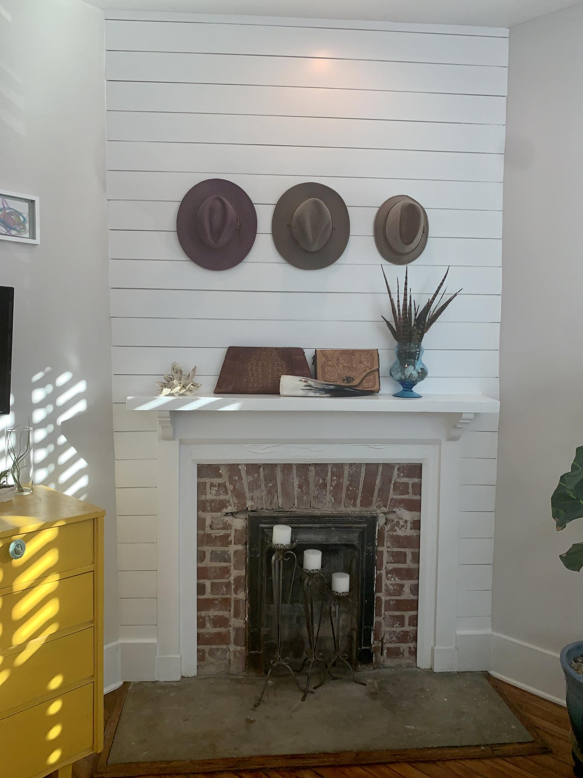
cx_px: 292
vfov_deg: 67.3
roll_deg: -0.6
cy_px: 389
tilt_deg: -3.0
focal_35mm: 26
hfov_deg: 53.1
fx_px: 584
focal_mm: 4.25
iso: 25
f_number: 1.8
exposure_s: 1/293
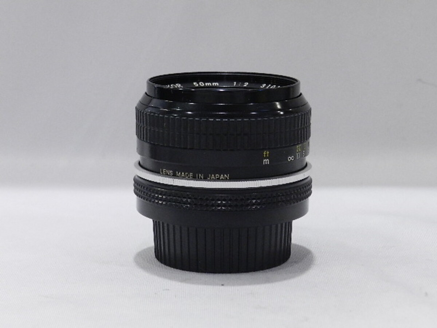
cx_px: 218
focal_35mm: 100
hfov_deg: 19.6
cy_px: 164
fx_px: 1262
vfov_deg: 14.8
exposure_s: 1/60
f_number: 4.6
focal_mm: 17.7
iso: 800
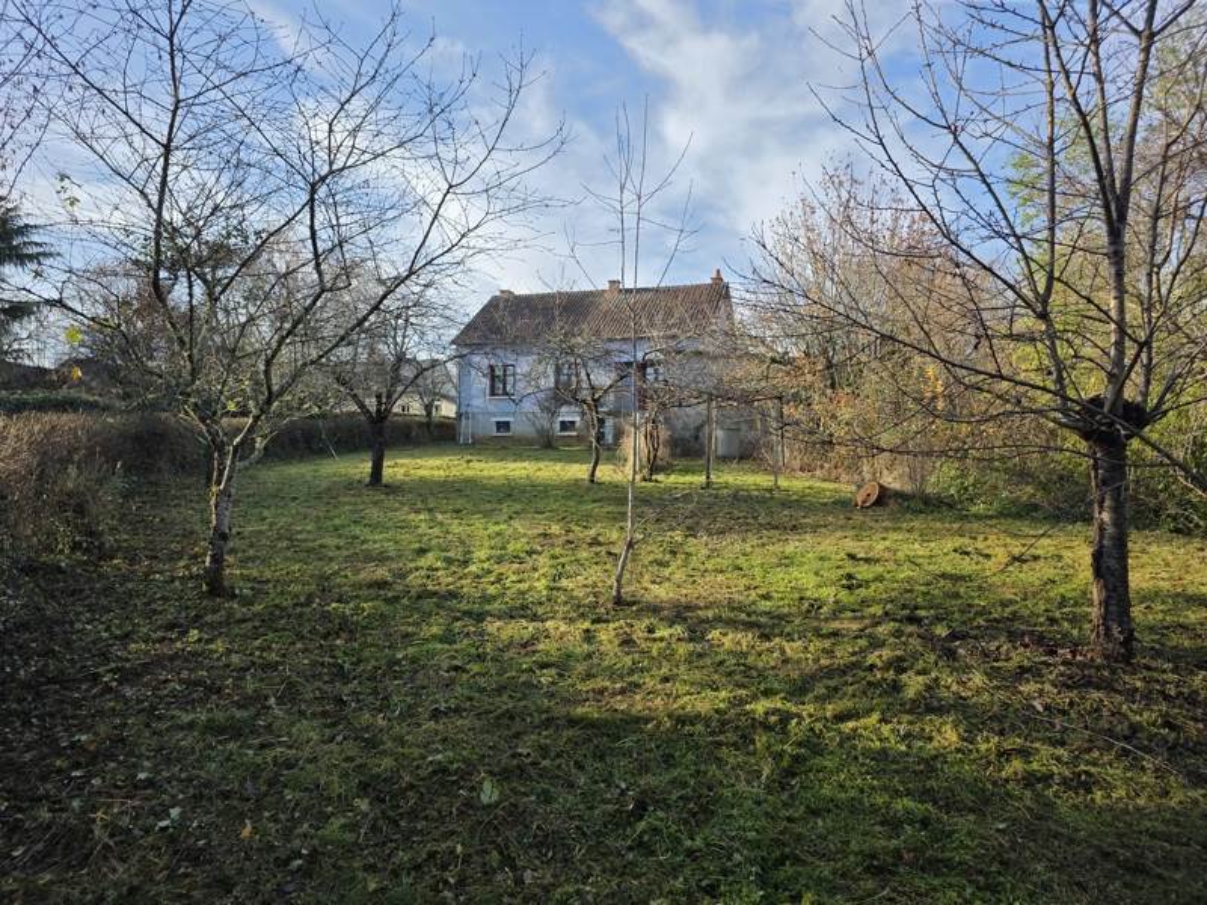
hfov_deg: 73.9
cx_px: 604
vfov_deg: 58.9
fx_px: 802
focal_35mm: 23
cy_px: 452
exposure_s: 1/2621
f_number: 1.7
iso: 80
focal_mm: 6.3
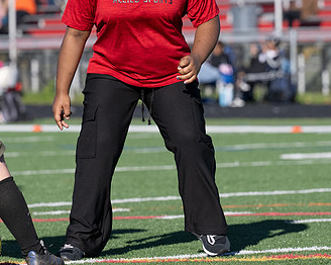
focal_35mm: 348
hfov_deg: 5.6
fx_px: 3407
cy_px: 77
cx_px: 85
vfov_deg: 4.4
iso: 500
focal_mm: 150
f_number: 4.5
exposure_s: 1/4000
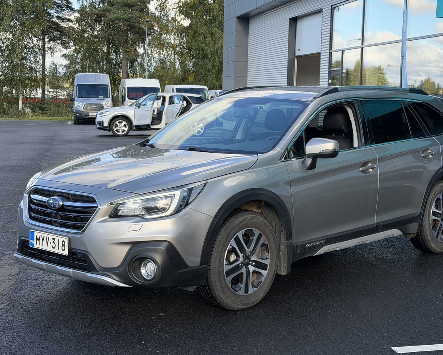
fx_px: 787
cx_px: 256
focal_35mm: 60
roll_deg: -1.8
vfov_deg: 25.4
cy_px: 163
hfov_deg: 31.4
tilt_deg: -4.3
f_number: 1.78
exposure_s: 1/1013
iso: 64
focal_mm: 6.76
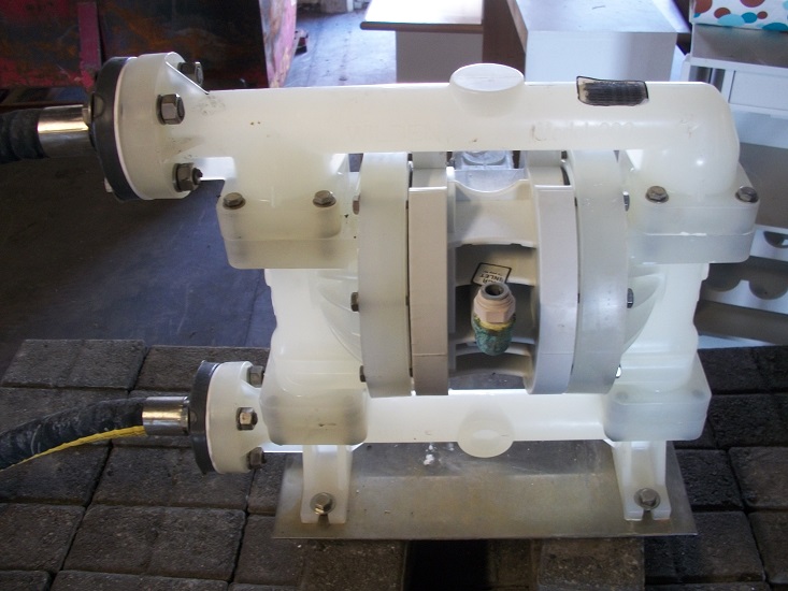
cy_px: 296
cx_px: 394
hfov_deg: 52.6
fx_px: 797
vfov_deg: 40.7
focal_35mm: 35
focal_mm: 6.3
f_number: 3.1
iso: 160
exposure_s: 1/13
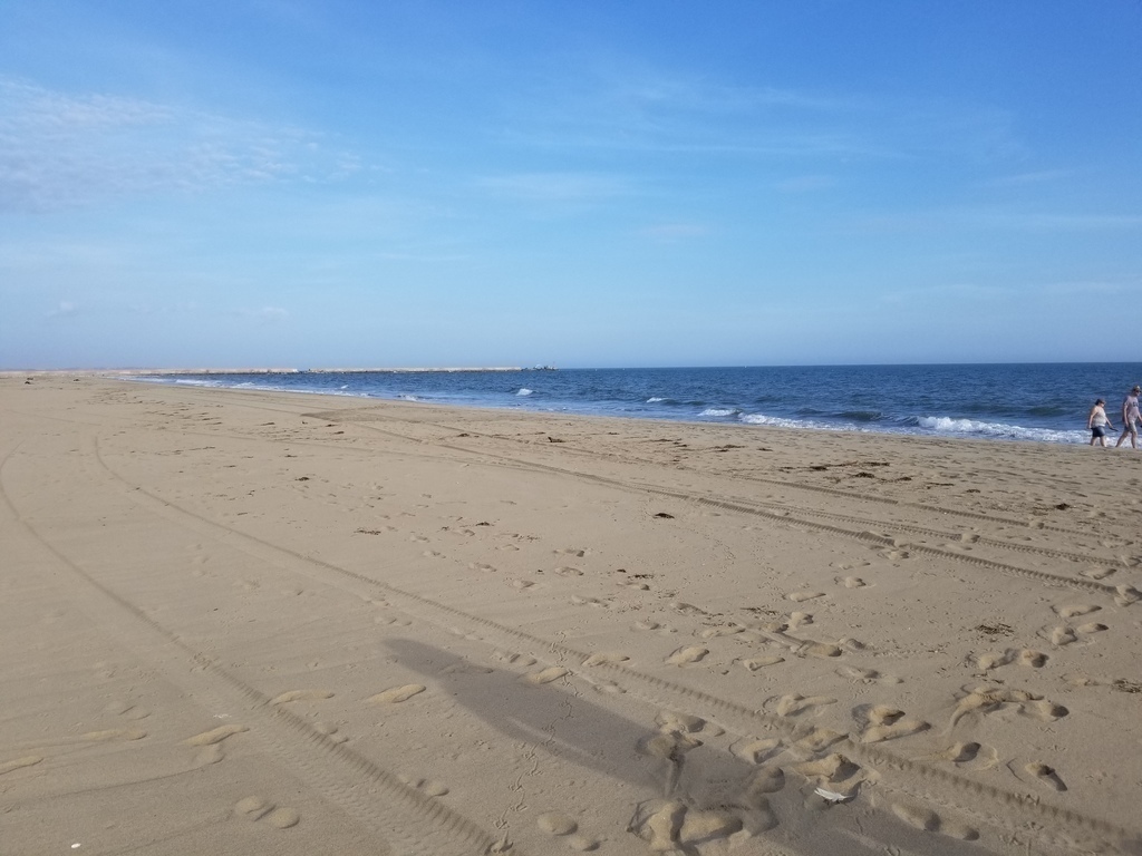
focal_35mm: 26
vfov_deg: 53.1
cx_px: 571
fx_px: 858
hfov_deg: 67.3
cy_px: 428
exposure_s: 1/2080
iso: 50
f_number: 1.7
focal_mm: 4.25
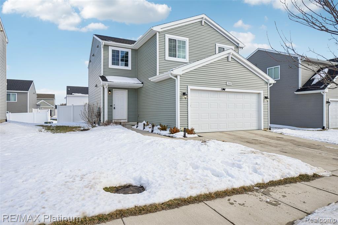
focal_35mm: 21
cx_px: 169
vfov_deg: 59.5
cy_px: 112
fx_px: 197
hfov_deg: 81.2
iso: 100
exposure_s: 1/500
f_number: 8
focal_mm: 14
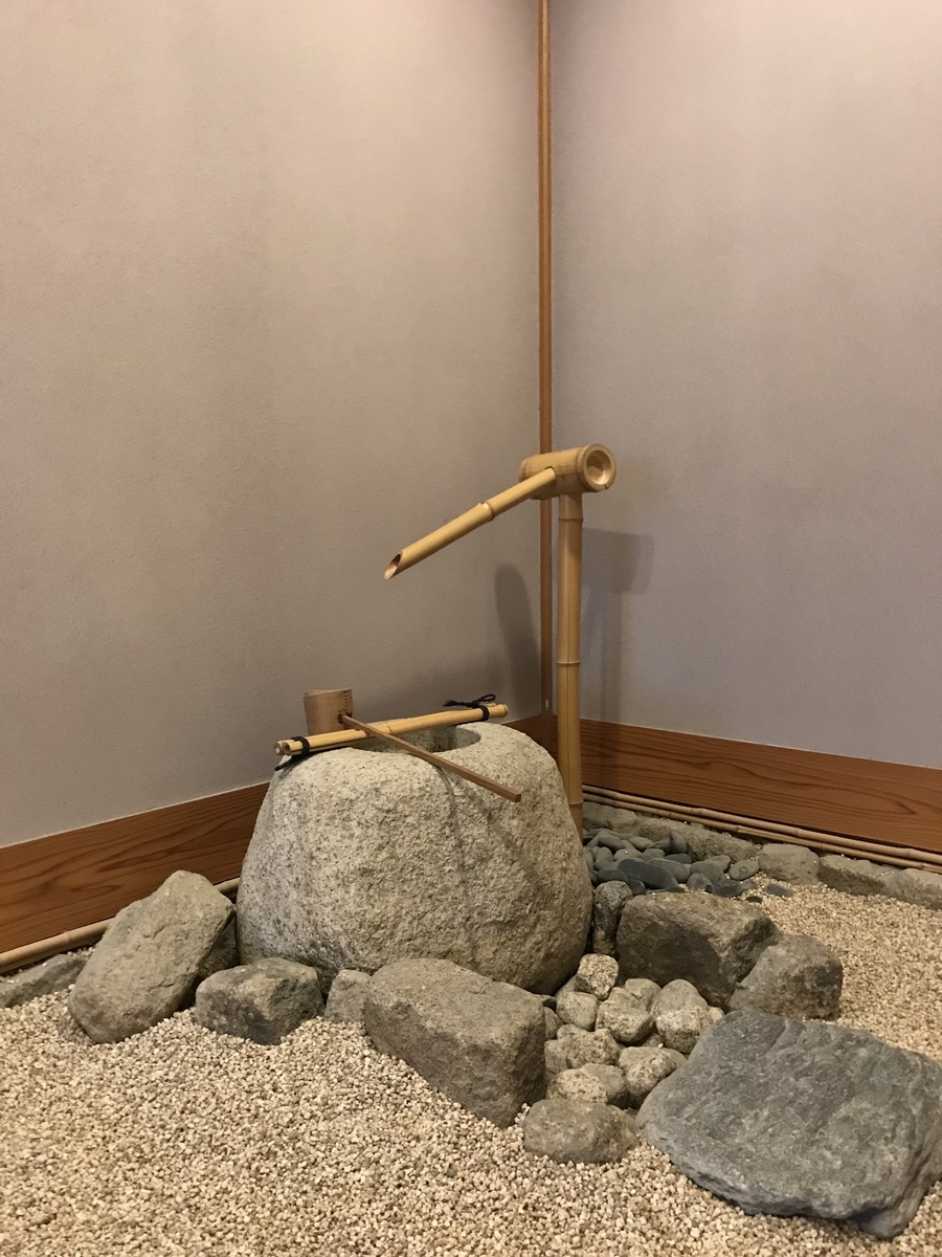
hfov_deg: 49.7
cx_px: 471
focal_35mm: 28
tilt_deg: -4.5
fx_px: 1016
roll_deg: +1.4
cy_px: 628
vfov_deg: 63.4
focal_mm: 3.99
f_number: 1.8
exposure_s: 1/11
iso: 100
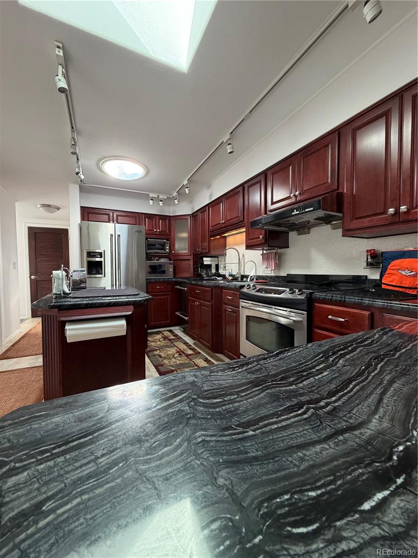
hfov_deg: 85.7
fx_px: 225
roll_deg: +0.1
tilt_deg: -1.4
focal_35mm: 14
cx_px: 209
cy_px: 279
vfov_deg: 102.1
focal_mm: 2.22
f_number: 2.2
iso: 320
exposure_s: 1/96
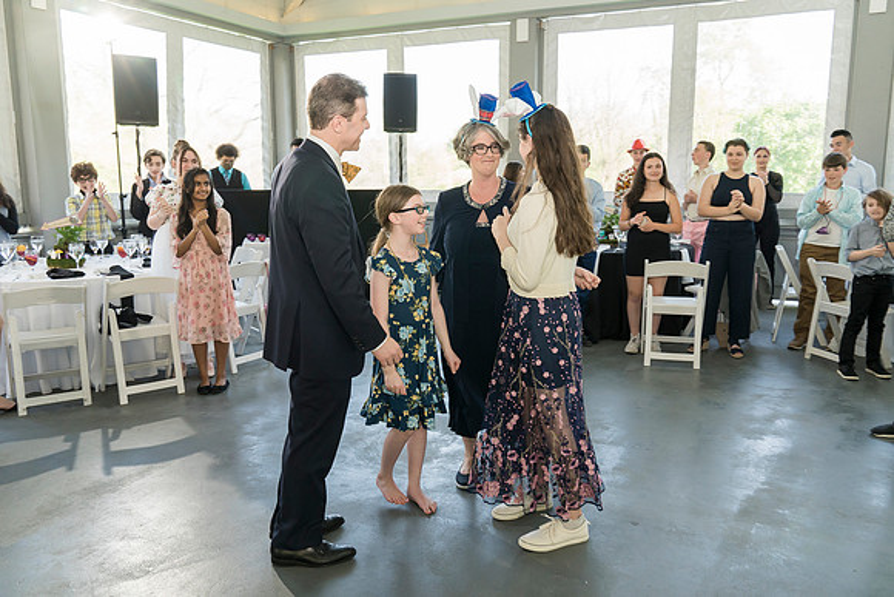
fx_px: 696
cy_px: 288
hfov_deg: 65.4
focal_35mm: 28
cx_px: 471
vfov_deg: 46.4
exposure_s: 1/160
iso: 1250
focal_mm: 26
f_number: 6.3
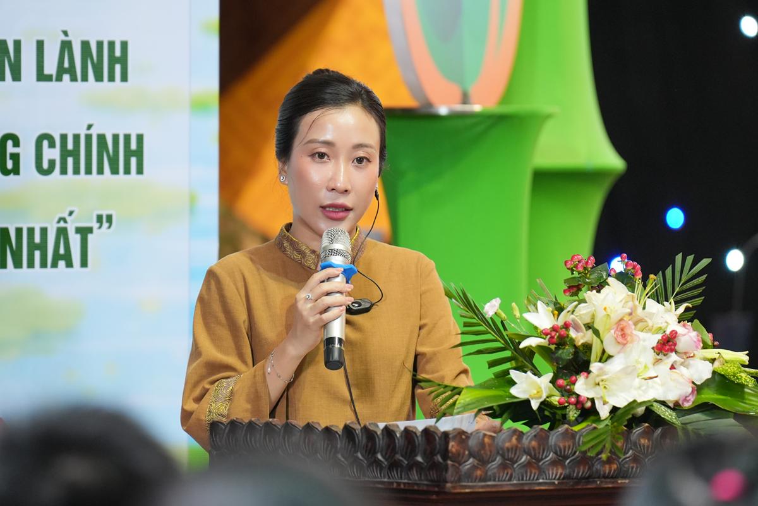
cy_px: 253
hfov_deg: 6.9
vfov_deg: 4.6
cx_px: 379
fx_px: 6316
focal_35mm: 300
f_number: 3.2
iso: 2000
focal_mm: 200
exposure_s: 1/100
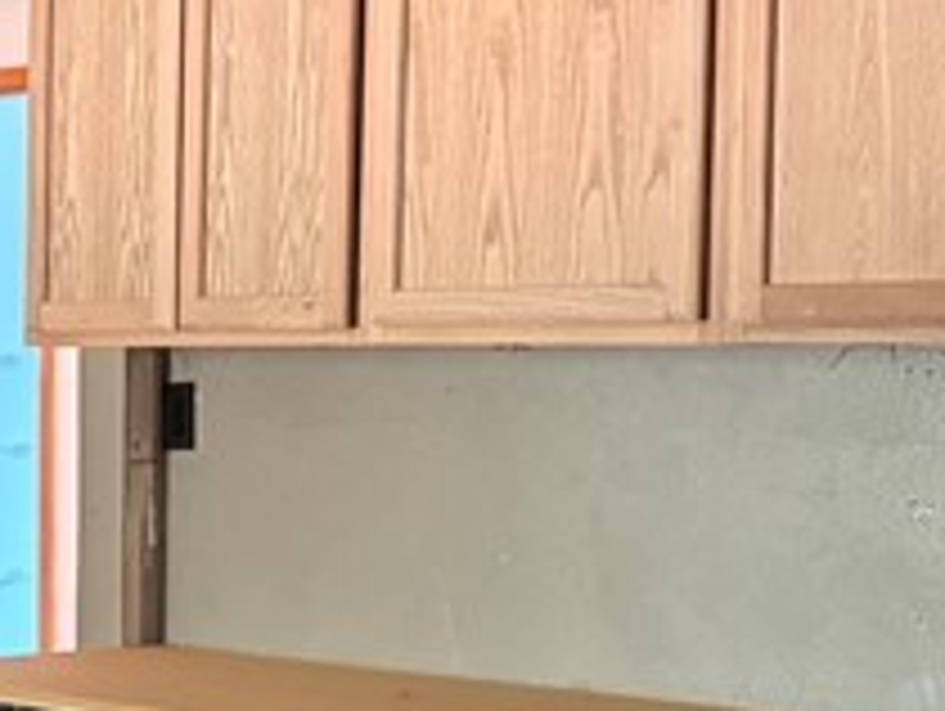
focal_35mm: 117
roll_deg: +0.0
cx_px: -490
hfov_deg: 15.5
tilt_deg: -2.9
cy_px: 531
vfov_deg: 12.7
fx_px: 3198
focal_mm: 6.76
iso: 800
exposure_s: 1/60
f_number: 1.78
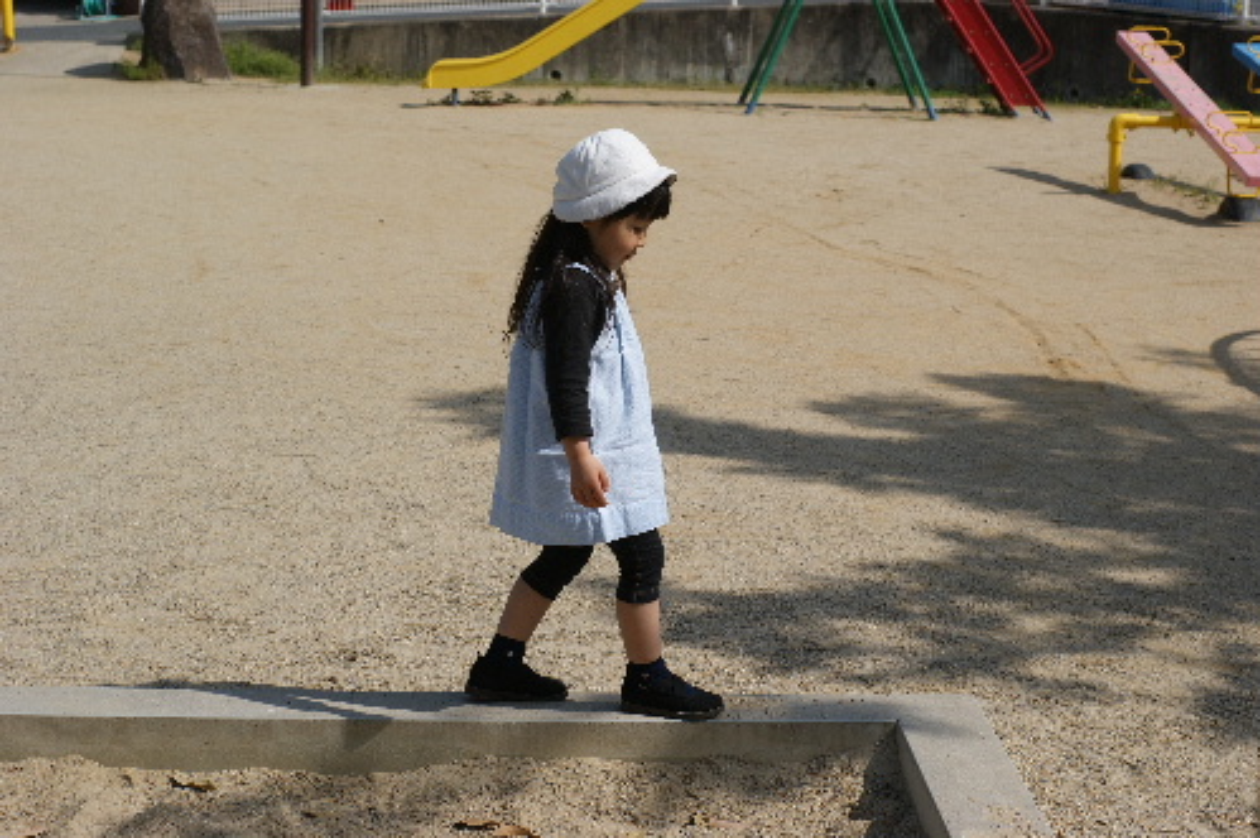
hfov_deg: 27.0
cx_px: 630
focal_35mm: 75
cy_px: 419
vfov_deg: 18.2
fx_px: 2623
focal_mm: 50
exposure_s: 1/640
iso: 100
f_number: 6.3
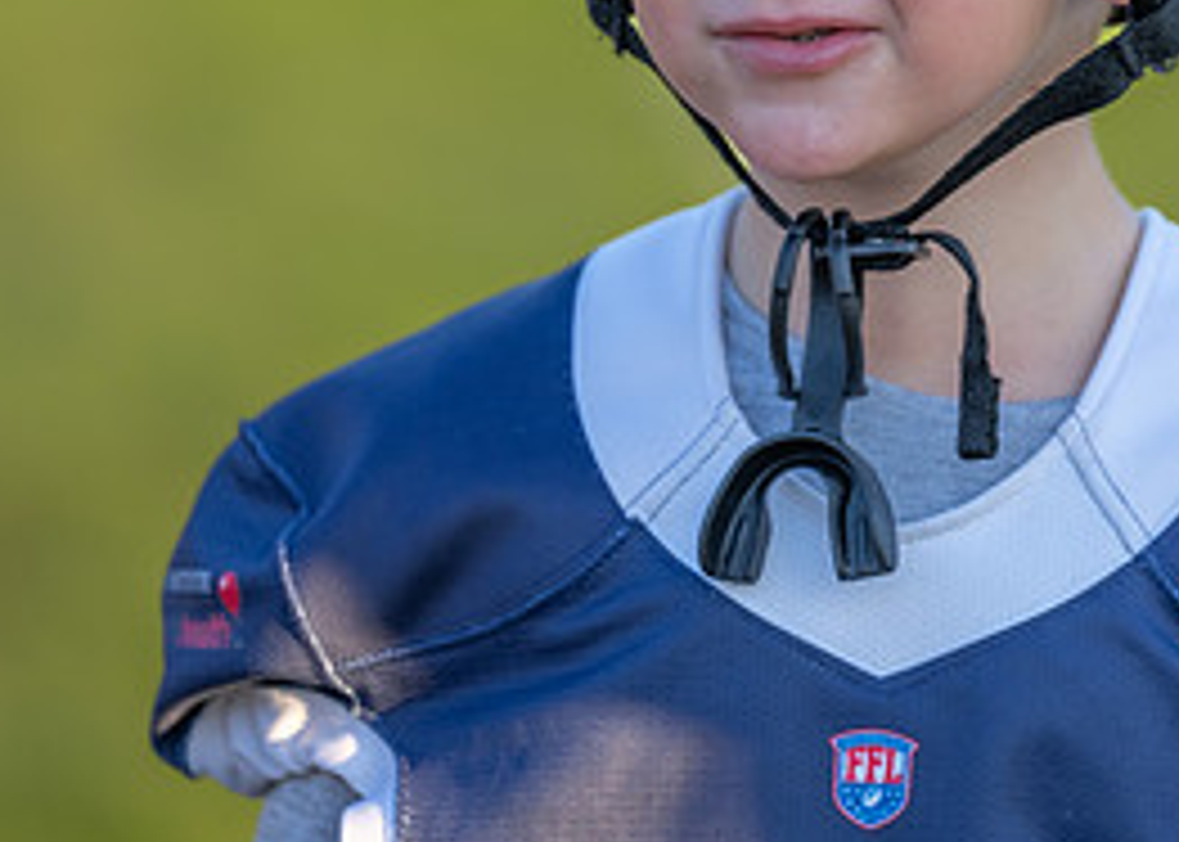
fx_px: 16403
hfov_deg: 4.1
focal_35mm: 490
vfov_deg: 2.9
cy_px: 53
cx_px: 1136
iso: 100
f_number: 2.8
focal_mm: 200
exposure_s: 1/400
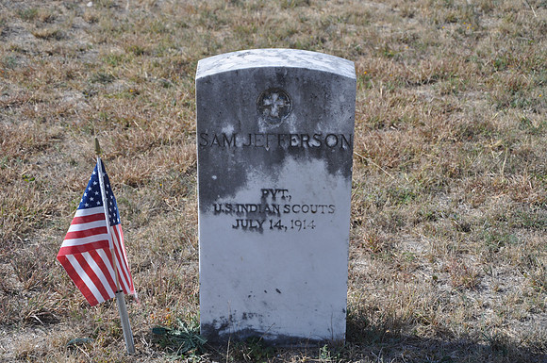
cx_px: 274
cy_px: 182
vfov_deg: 17.4
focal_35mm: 78
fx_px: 1184
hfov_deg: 26.0
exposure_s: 1/200
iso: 200
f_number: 7.1
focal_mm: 52
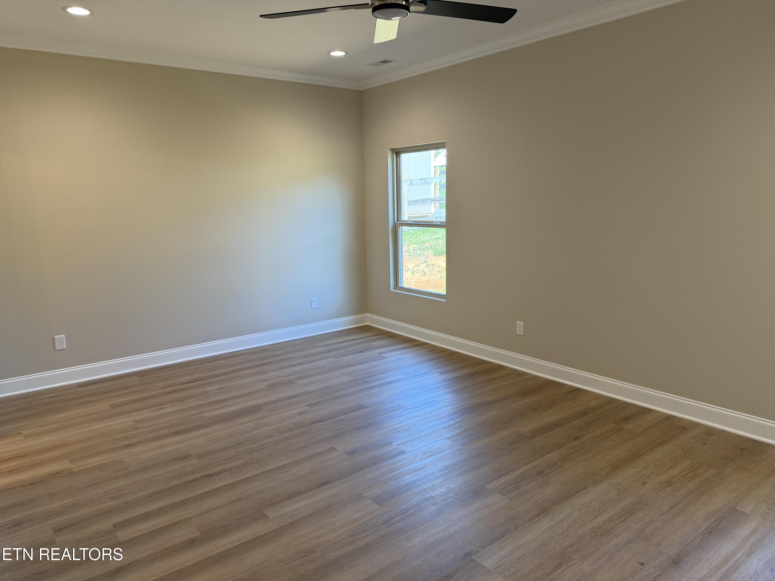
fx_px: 537
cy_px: 290
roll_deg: +2.0
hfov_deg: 71.6
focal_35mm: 24
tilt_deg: -9.4
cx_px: 388
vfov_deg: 56.8
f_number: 1.78
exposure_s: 1/138
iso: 125
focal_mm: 6.76
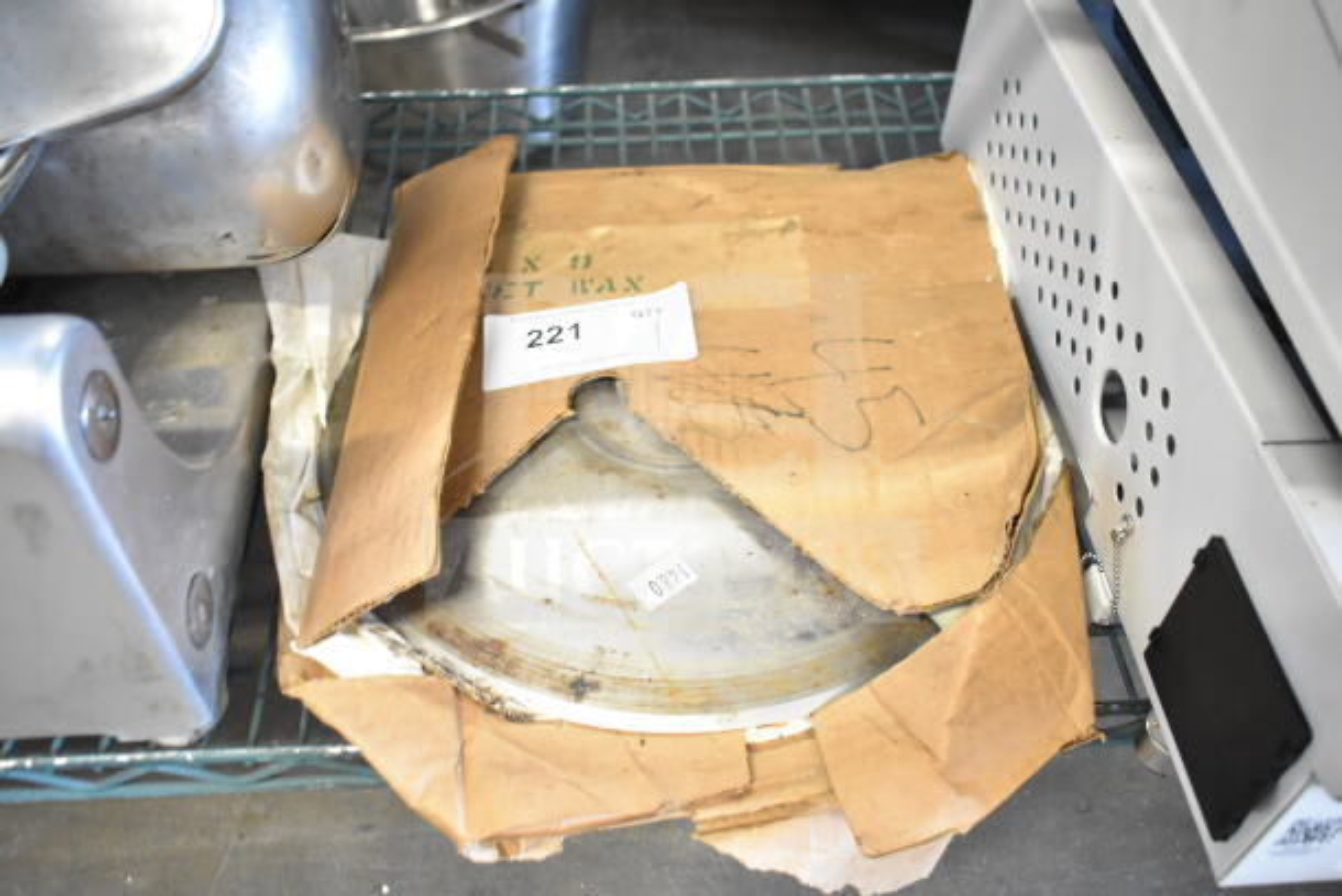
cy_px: 448
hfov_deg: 57.2
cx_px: 671
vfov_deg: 40.0
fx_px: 1230
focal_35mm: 33
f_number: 3.8
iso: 3200
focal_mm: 22
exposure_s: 1/30
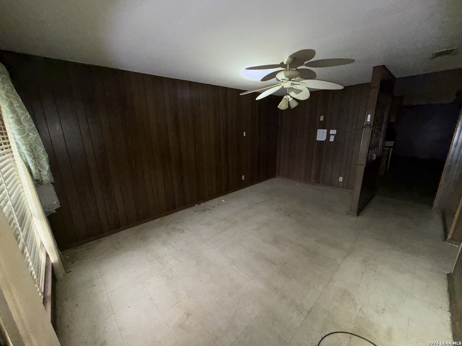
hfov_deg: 102.1
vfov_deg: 85.7
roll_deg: +1.1
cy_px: 173
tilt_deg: -15.3
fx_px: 187
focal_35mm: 14
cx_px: 231
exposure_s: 1/60
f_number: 2.2
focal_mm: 2.22
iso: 200
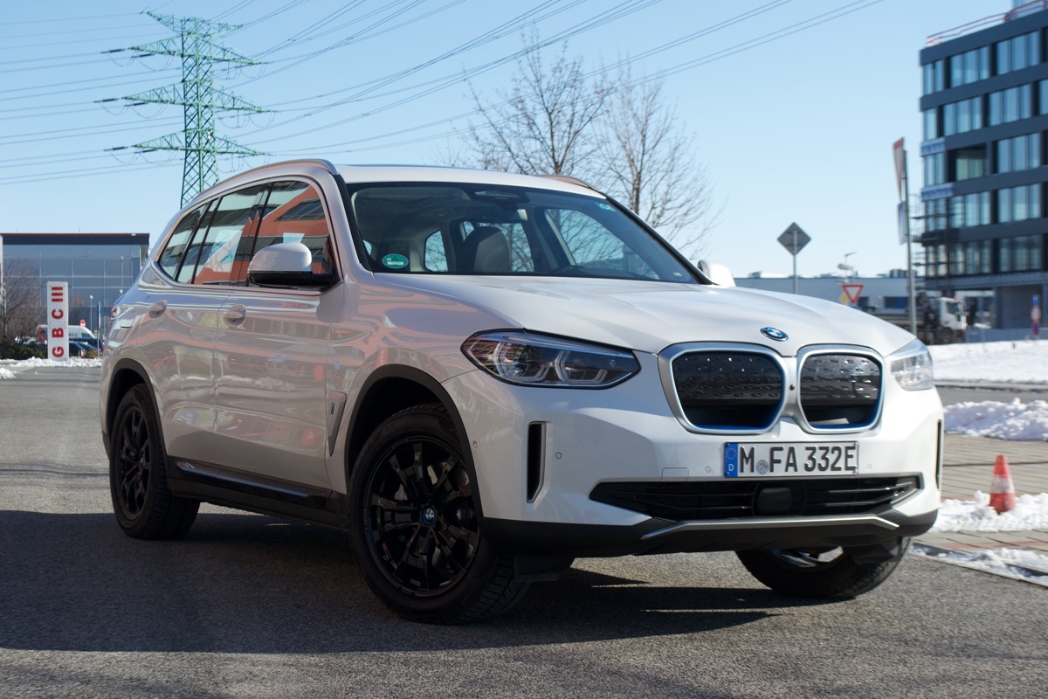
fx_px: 1834
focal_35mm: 63
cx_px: 524
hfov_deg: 31.9
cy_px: 350
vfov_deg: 21.6
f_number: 8
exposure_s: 1/250
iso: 100
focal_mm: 42
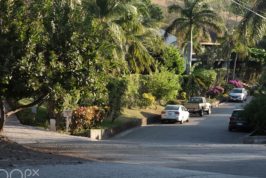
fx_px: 687
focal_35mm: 93
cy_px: 58
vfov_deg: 14.7
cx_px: 200
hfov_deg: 21.7
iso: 1600
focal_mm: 35
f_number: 11
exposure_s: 1/280
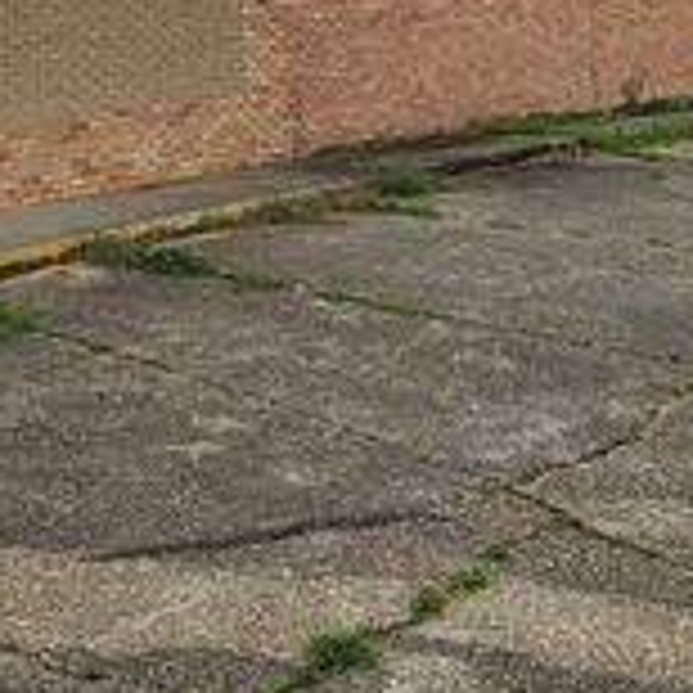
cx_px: 140
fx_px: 1495
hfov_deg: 25.6
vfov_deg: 24.4
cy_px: -65
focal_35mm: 66
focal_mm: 6.3
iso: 25
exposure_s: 1/180
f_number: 1.7
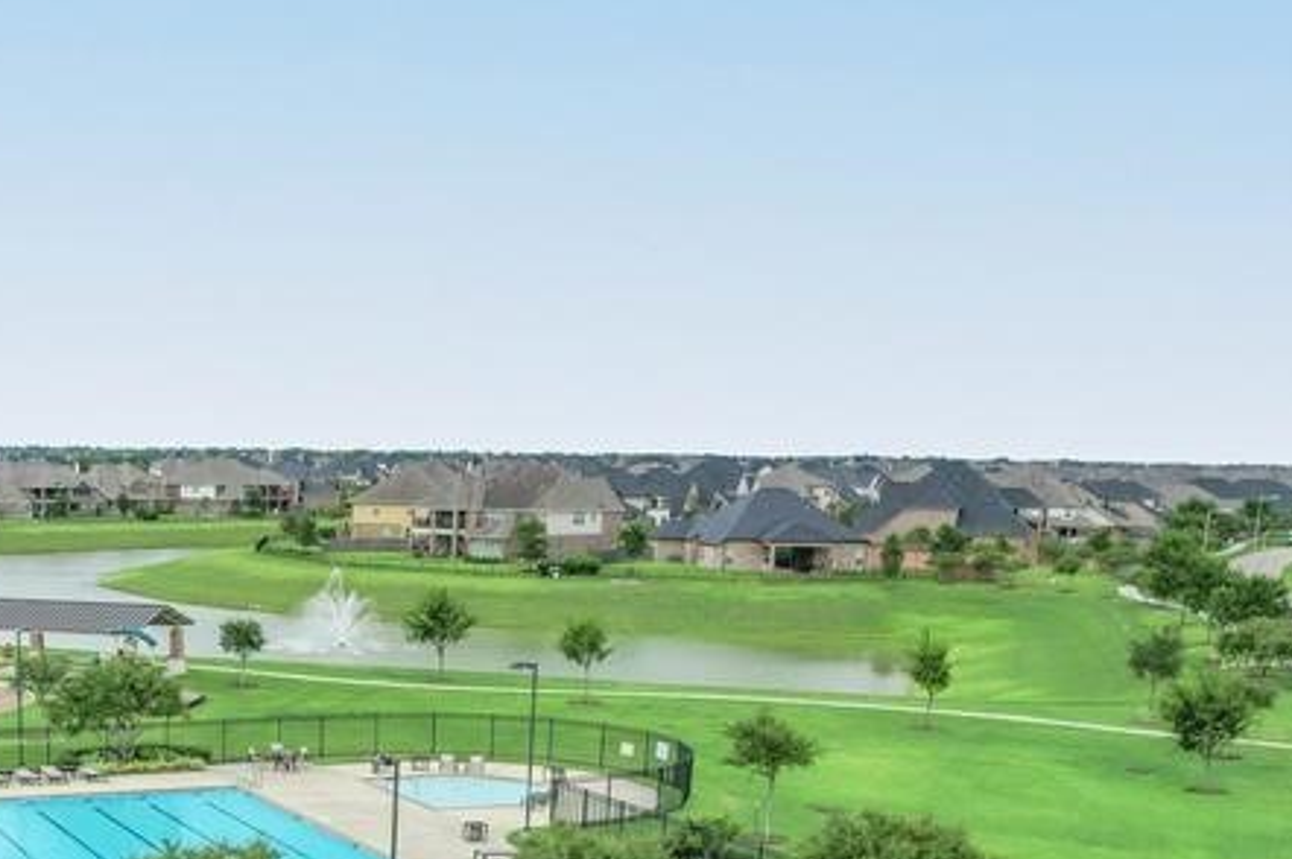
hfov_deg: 37.0
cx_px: 190
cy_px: 967
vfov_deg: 24.5
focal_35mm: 51
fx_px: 1829
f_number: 2.8
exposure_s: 1/1000
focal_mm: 8.38
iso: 100
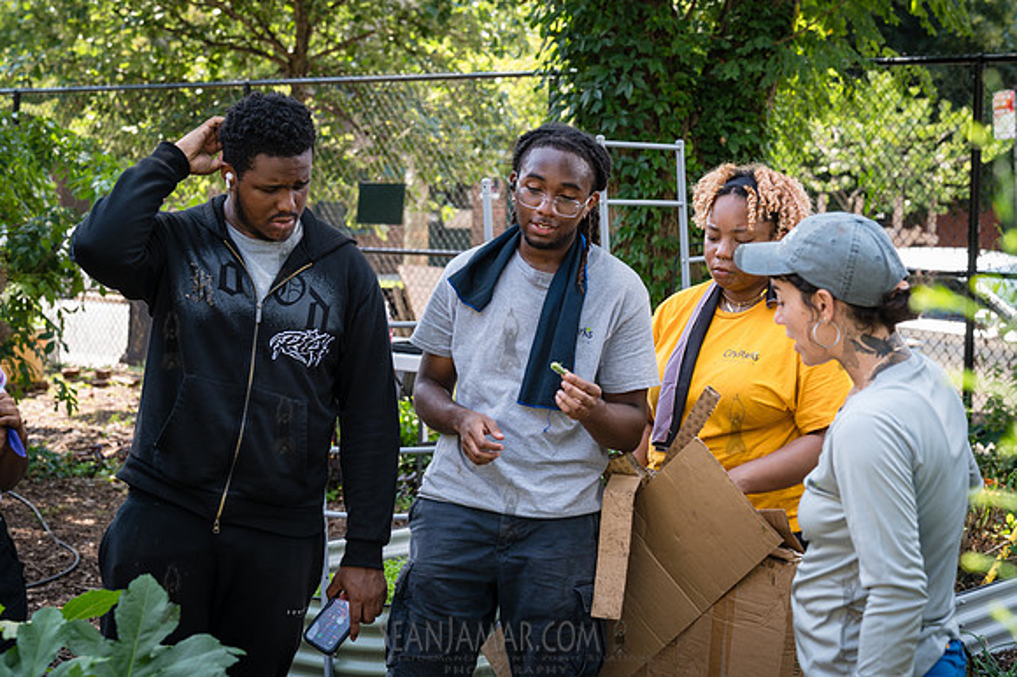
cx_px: 508
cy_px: 338
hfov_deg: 30.5
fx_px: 1863
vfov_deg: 20.6
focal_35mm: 66
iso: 200
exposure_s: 1/160
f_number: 5
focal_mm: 66
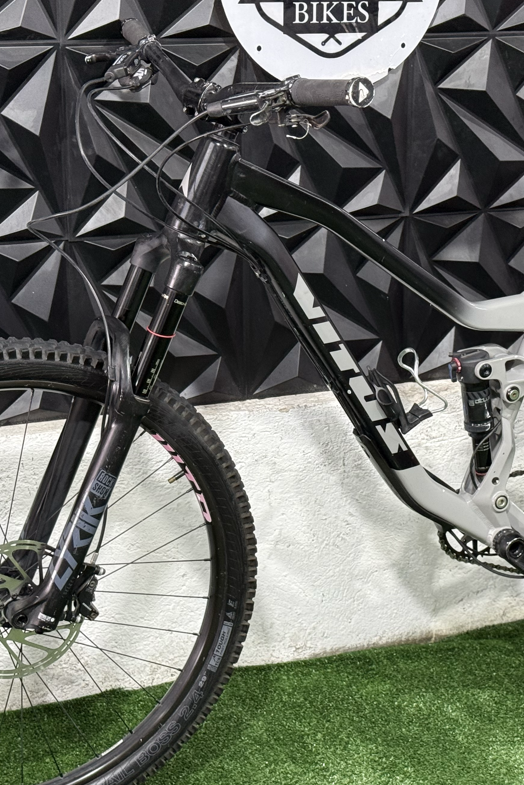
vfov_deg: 26.3
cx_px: 313
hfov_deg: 17.7
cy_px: 437
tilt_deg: -17.7
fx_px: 1681
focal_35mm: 77
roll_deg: -1.8
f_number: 1.78
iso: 200
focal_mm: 6.76
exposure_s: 1/60
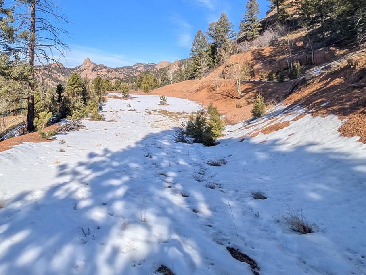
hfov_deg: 80.8
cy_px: 64
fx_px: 201
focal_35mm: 19
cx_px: 112
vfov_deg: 64.0
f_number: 1.7
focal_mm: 2.02
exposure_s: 1/3663
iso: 52
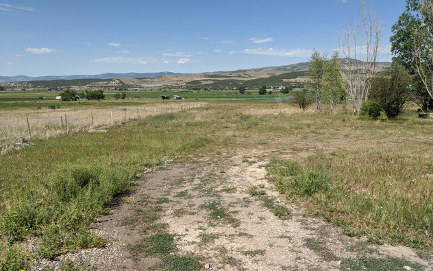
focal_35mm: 29
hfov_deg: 64.6
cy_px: 136
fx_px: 342
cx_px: 216
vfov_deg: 43.1
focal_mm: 4.44
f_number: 1.8
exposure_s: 1/3906
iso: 60
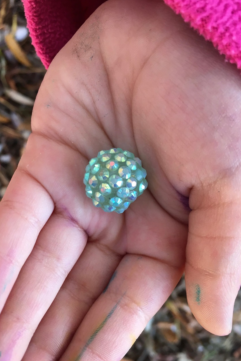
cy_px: 183
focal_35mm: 31
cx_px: 106
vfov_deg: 60.3
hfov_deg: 42.2
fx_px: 311
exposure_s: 1/30
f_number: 2.2
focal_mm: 4.15
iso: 32
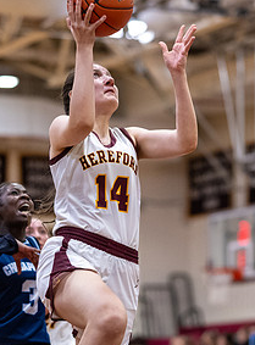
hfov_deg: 7.1
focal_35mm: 207
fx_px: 2053
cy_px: 207
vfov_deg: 9.6
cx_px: 161
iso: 2800
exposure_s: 1/1250
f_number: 1.8
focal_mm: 85
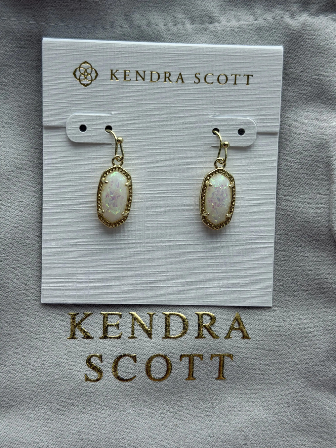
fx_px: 621
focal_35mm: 48
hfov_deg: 30.3
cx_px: 168
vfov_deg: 39.7
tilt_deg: -70.4
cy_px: 224
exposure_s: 1/519
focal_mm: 6.76
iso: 64
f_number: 1.78
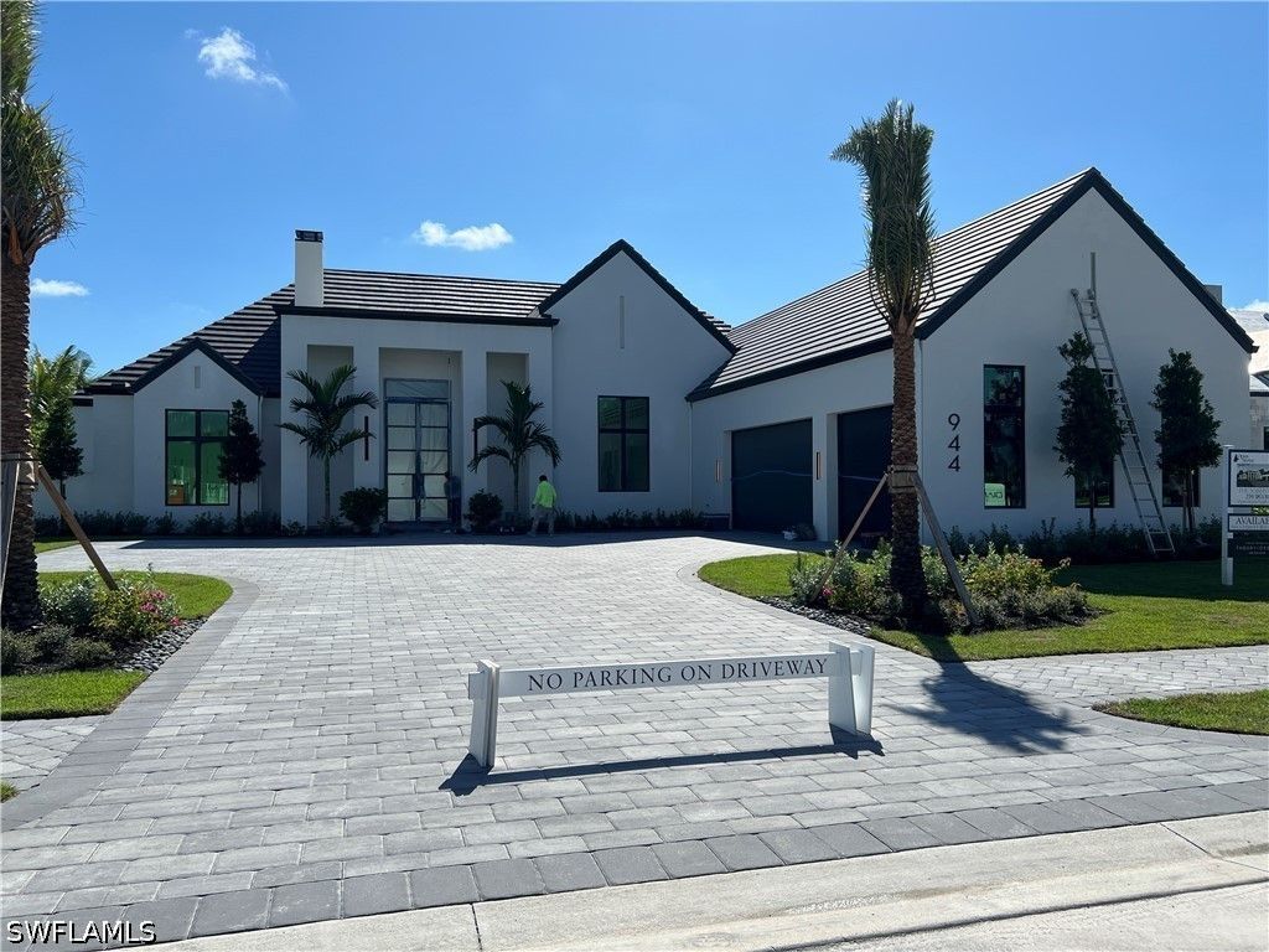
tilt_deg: +0.6
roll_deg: +0.0
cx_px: 634
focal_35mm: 26
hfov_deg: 67.3
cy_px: 476
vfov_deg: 53.1
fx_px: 953
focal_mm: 5.7
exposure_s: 1/6211
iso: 50
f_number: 1.5
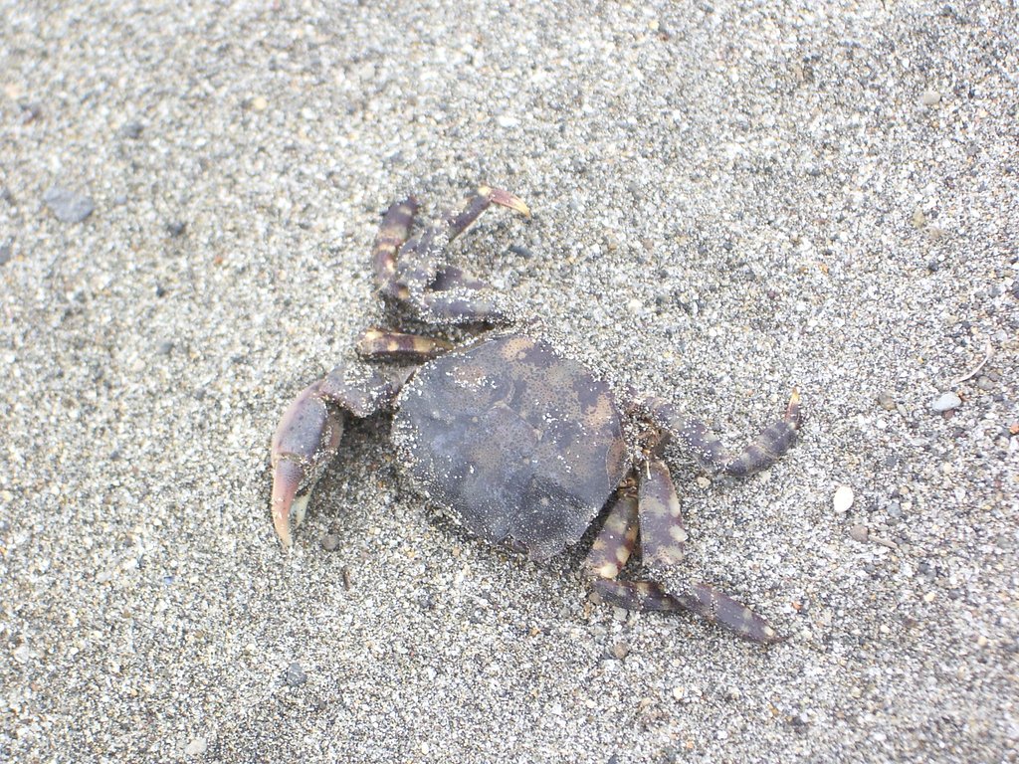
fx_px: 3150
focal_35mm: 107
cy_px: 382
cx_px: 510
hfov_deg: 18.4
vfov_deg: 13.8
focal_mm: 17.4
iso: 100
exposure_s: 1/200
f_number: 4.8
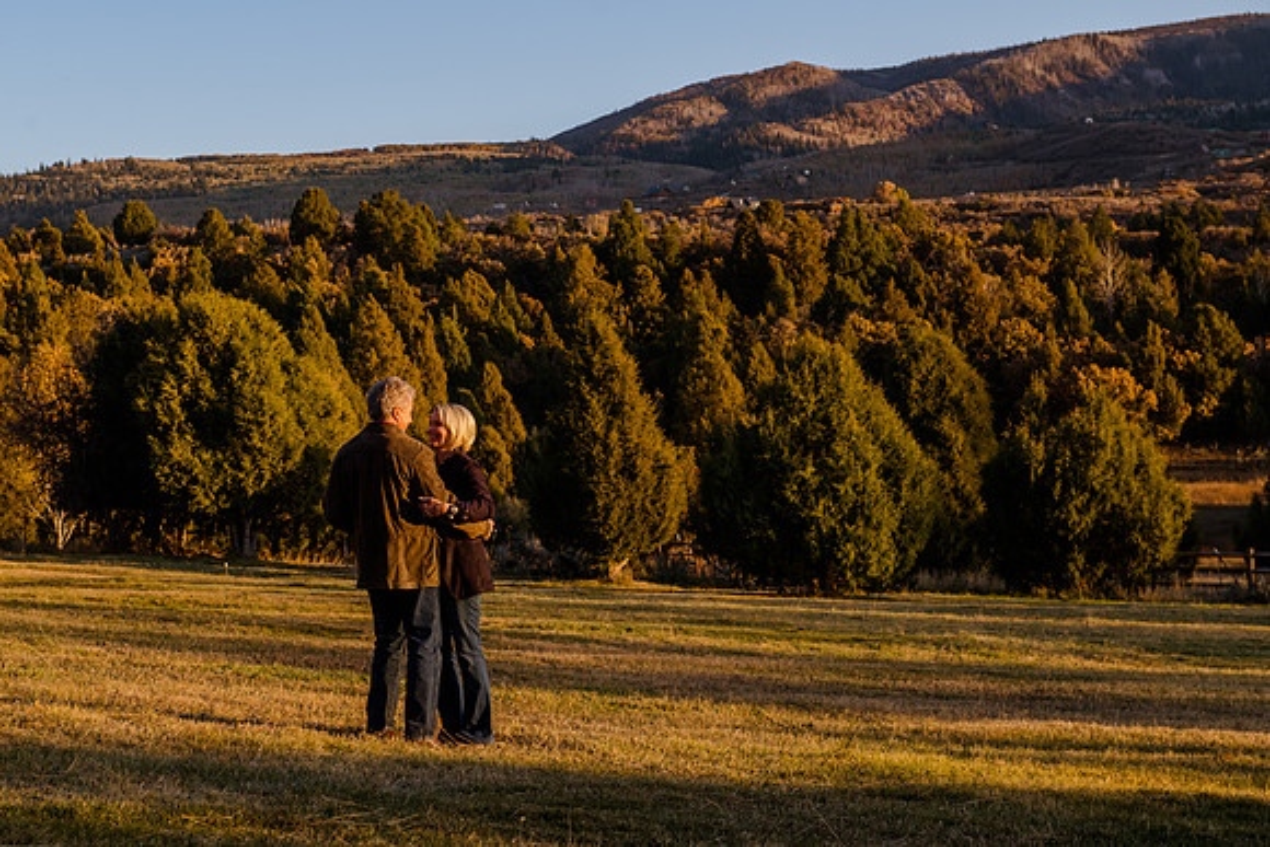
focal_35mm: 78
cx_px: 559
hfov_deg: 26.0
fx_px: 2754
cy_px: 414
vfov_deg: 17.5
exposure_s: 1/200
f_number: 8
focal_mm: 66
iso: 640
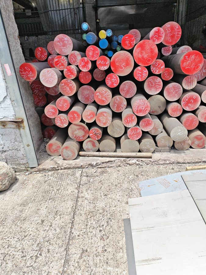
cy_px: 138
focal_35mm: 24
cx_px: 103
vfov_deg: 71.6
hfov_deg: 56.8
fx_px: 190
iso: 50
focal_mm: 5.52
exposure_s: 1/1100
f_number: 1.9
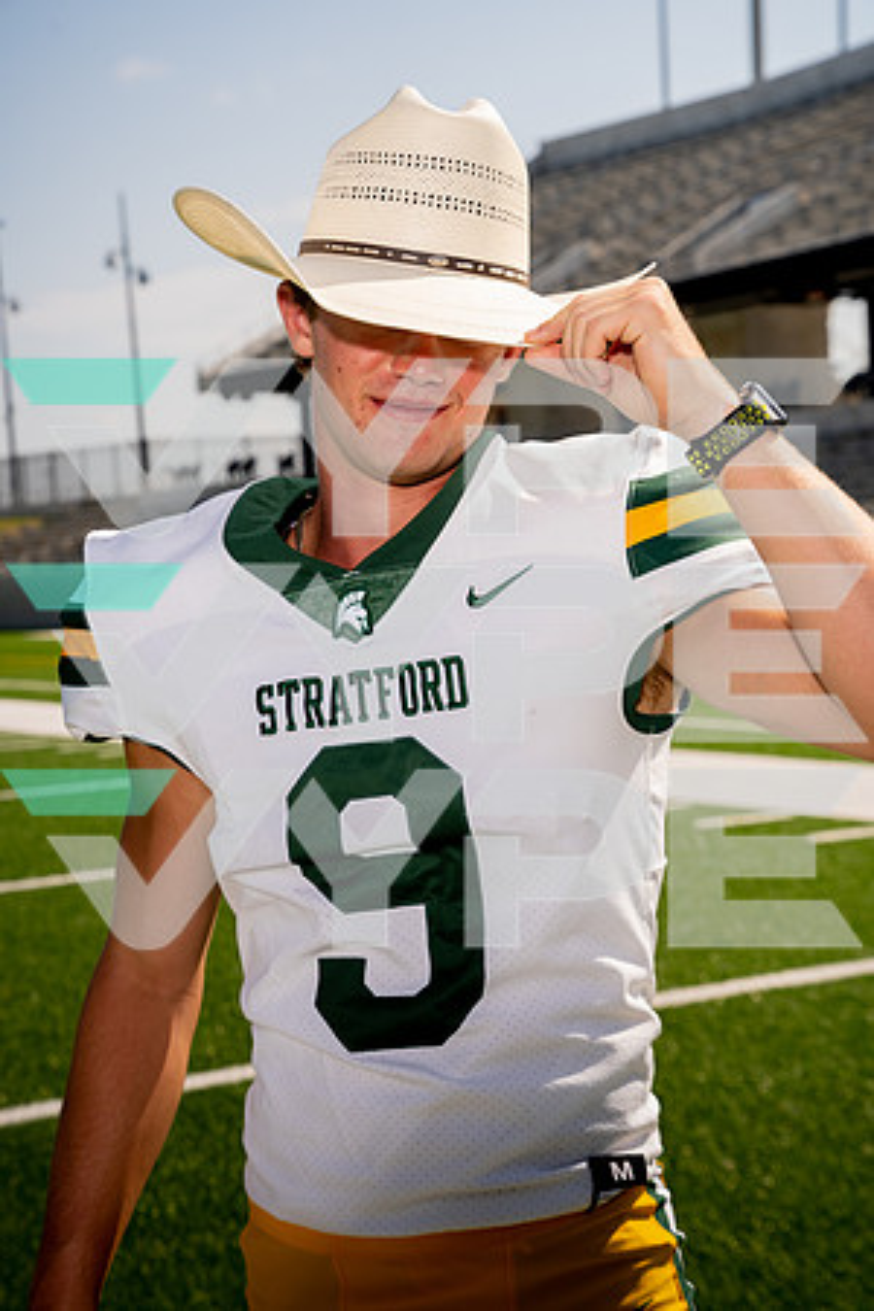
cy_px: 656
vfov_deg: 31.4
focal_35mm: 64
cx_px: 437
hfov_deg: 21.2
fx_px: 2330
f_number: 7.1
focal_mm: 64
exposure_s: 1/250
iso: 100
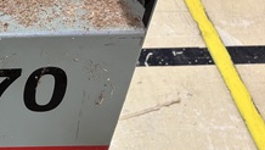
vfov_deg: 14.4
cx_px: -75
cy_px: 139
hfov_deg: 22.9
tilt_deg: -49.0
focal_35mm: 83
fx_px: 584
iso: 125
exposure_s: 1/121
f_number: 1.6
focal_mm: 5.96
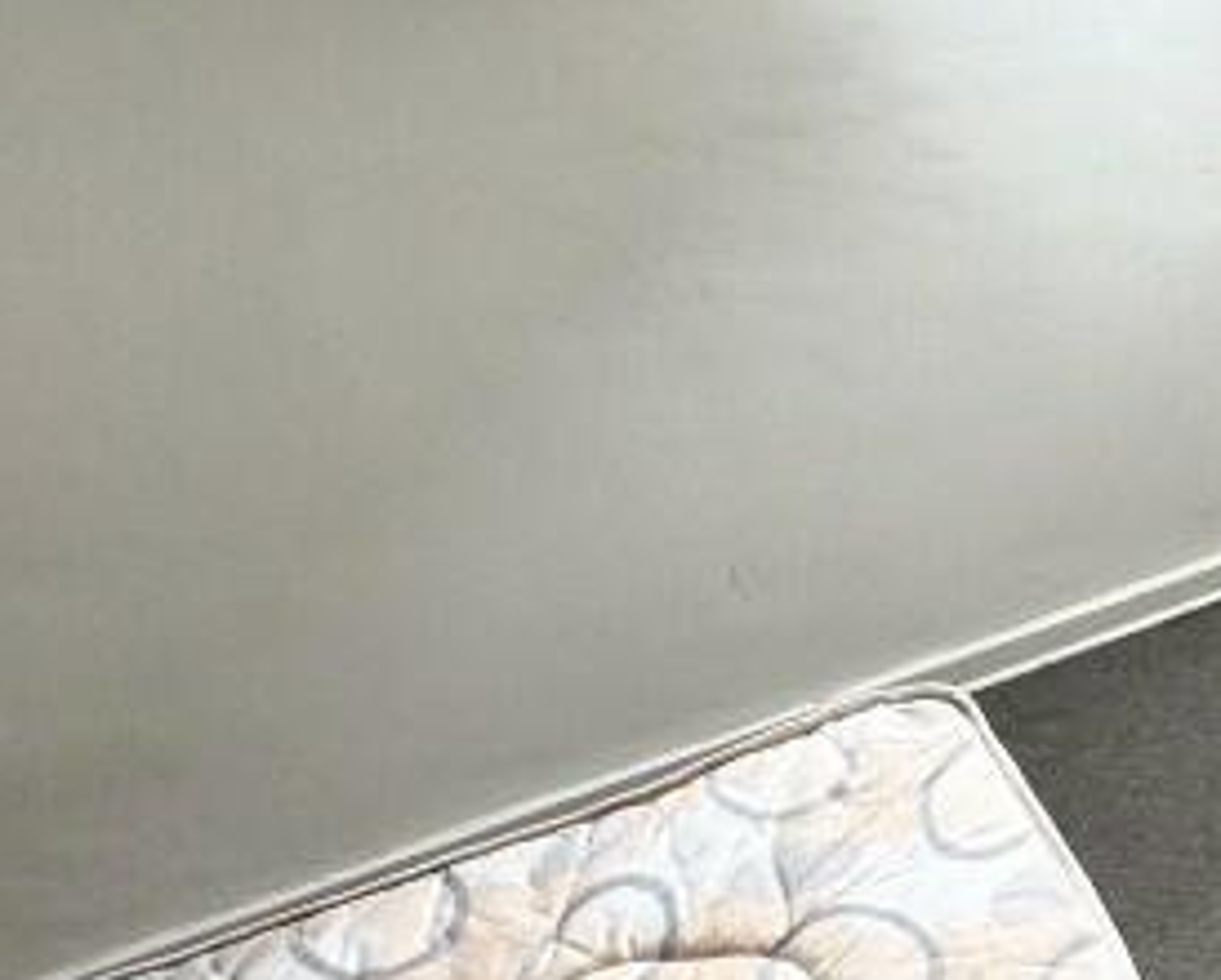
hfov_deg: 29.0
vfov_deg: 28.6
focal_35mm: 51
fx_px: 1846
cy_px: 102
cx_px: 1627
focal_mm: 2.22
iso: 160
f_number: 2.2
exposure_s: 1/100
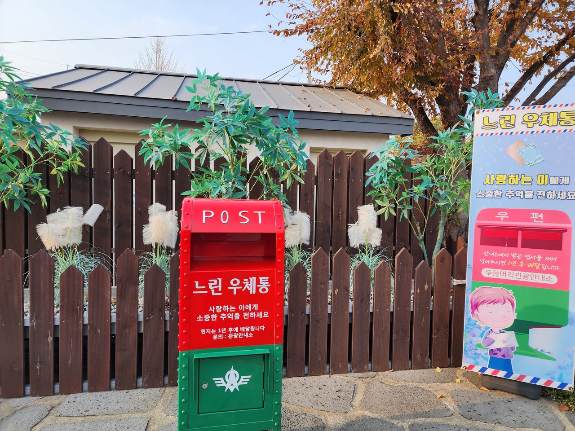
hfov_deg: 73.9
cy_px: 216
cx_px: 288
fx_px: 382
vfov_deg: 58.9
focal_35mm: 23
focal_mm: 6.4
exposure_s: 1/313
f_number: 1.8
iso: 12
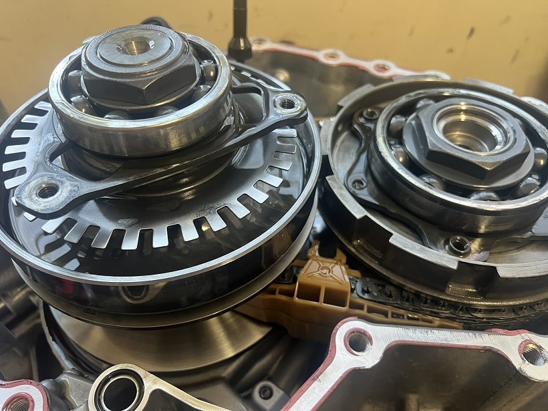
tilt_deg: -49.4
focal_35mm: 26
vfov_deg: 53.1
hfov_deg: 67.3
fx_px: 412
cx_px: 274
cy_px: 206
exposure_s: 1/50
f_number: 1.5
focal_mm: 5.7
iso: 200
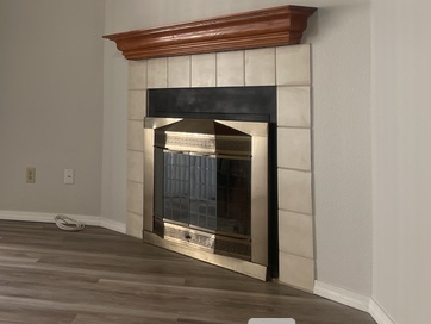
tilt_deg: +3.5
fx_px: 573
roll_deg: -0.9
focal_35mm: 46
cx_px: 43
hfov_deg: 38.4
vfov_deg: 30.8
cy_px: 68
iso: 125
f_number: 1.6
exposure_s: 1/120
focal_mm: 5.1
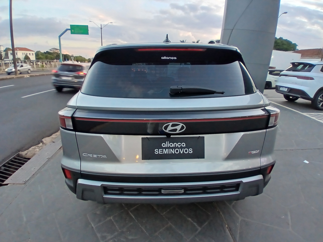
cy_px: 121
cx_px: 162
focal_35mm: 17
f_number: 2.2
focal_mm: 1.4
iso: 100
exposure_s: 1/60
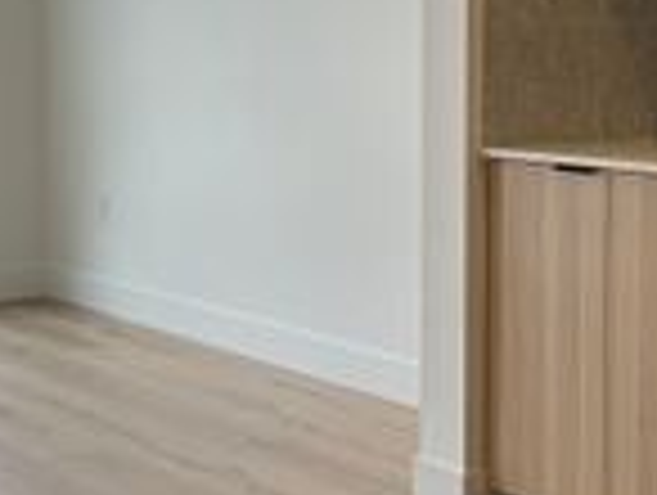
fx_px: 1692
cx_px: 392
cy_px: 164
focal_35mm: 89
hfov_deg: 21.9
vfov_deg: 16.6
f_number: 1.6
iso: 50
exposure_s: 1/290
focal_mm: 5.1
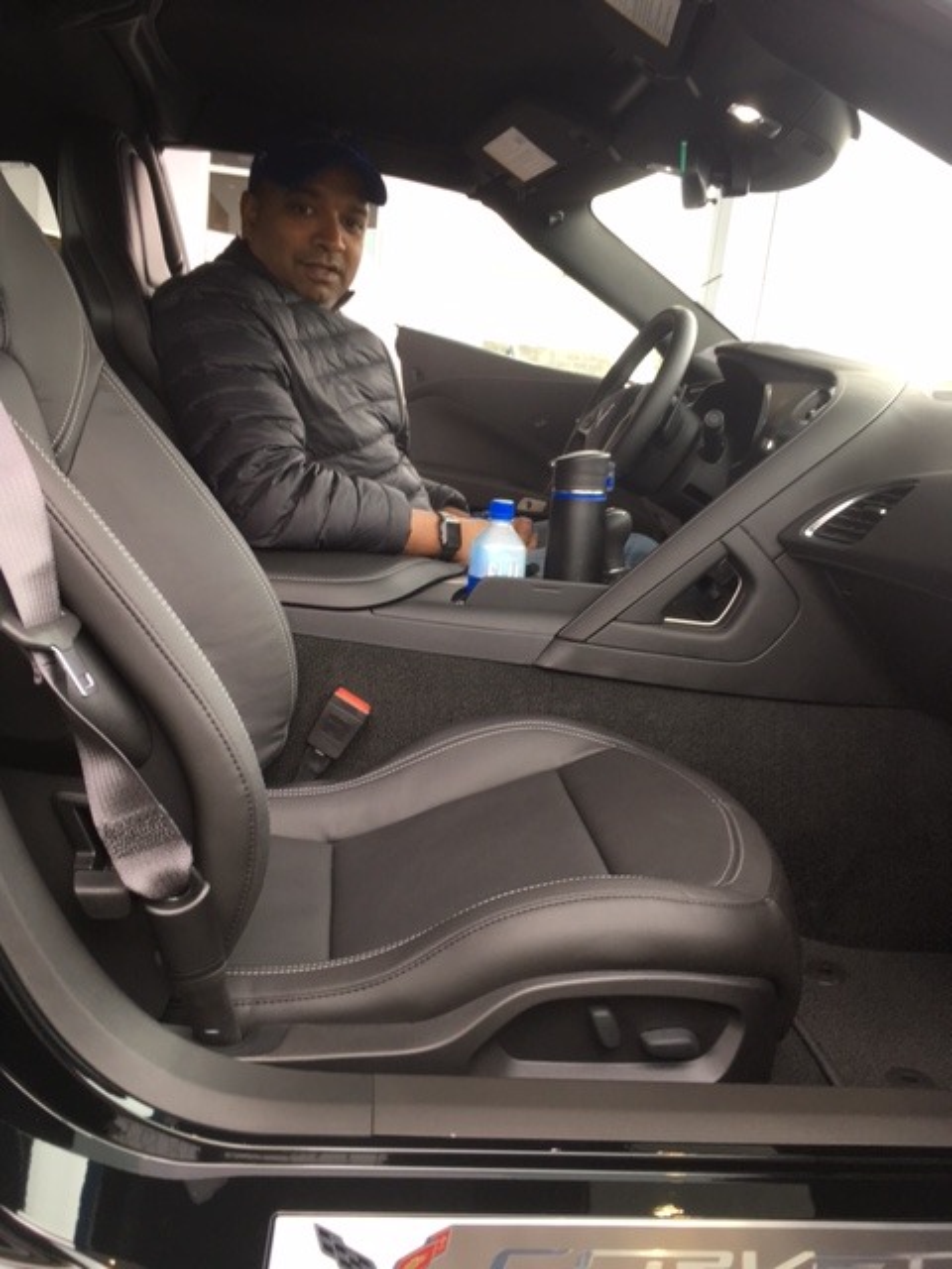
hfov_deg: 48.2
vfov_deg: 61.7
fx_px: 1063
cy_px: 634
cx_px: 476
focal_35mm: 29
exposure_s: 1/60
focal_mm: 4.15
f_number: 2.2
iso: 32
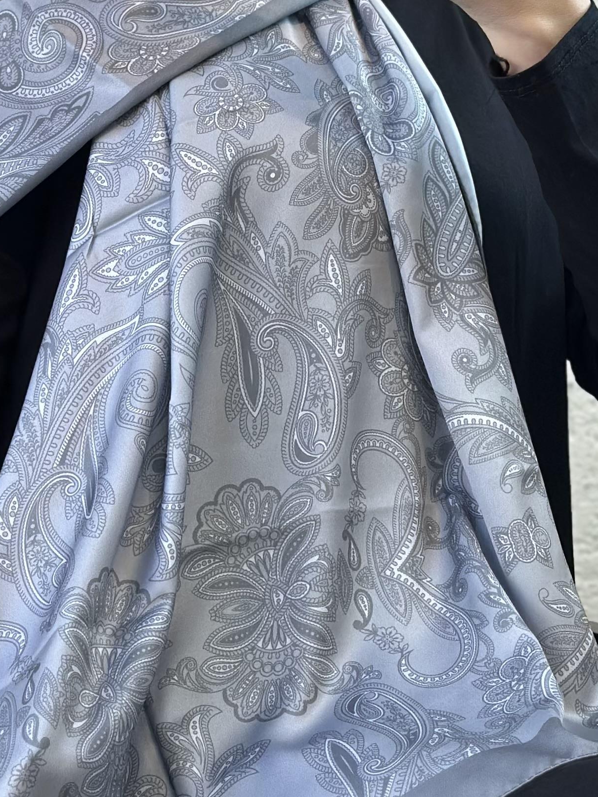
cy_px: 189
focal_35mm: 120
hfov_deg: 12.3
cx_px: 205
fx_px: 2764
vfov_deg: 16.3
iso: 80
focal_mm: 6.86
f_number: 1.78
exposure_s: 1/379
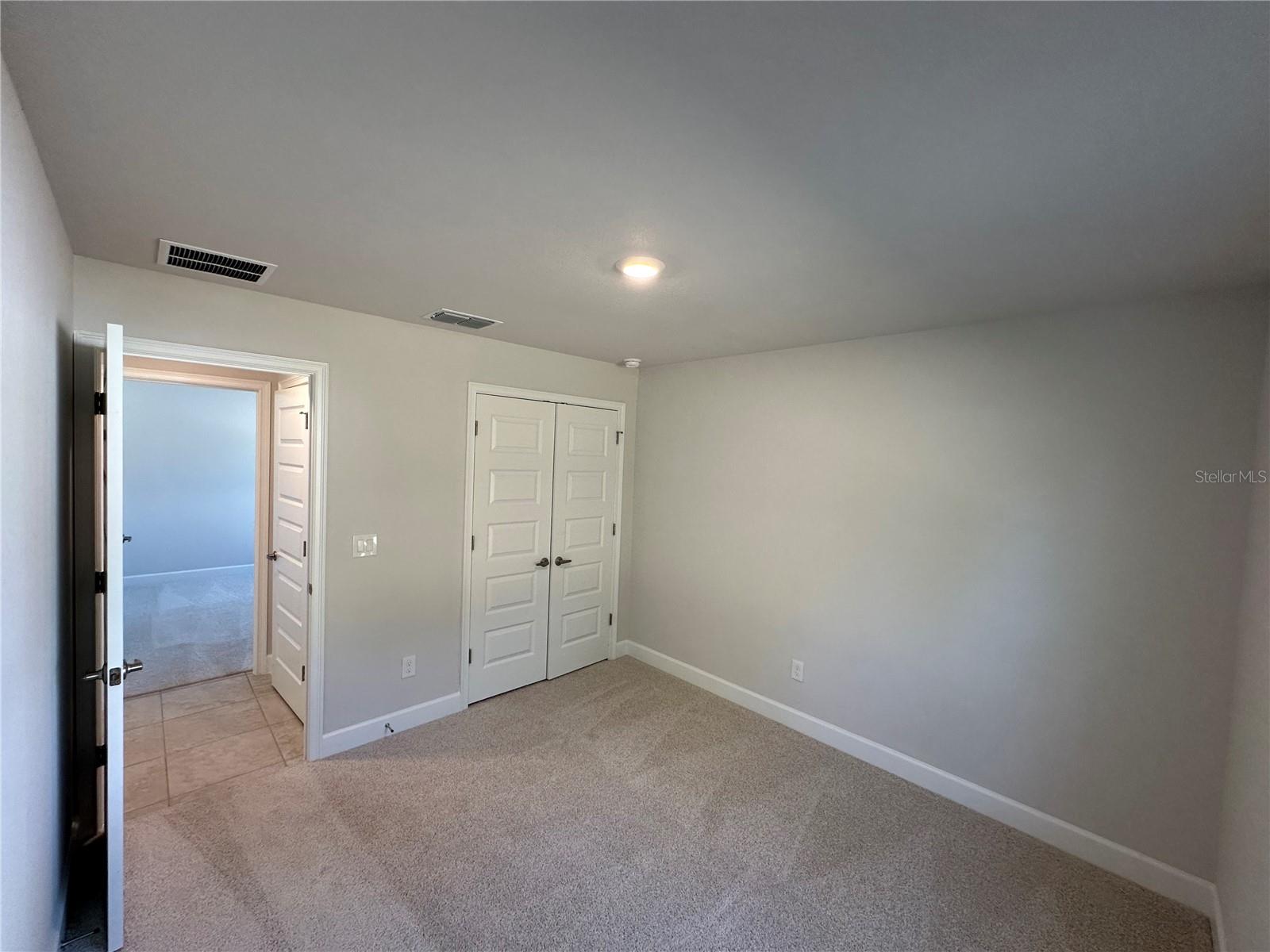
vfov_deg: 85.7
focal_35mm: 14
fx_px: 514
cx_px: 635
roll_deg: -2.4
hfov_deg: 102.1
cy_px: 476
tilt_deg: -1.7
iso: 200
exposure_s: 1/120
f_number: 2.2
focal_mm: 2.22
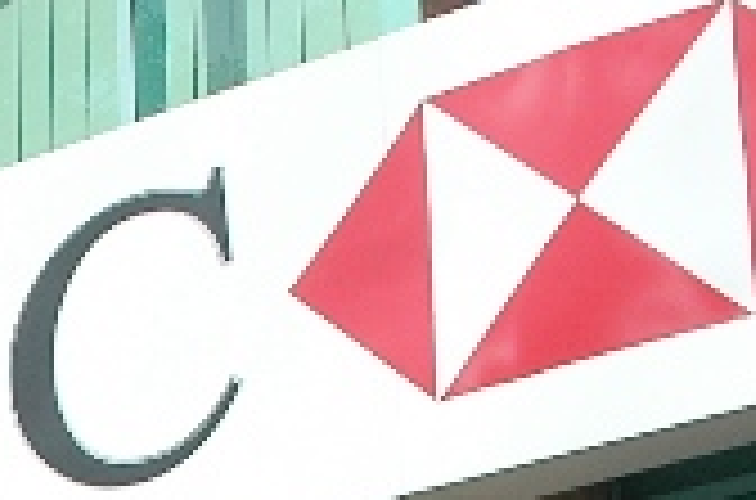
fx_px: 3455
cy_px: 1002
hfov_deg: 11.9
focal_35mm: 165
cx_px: -387
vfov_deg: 7.9
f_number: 8
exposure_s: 1/160
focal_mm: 18
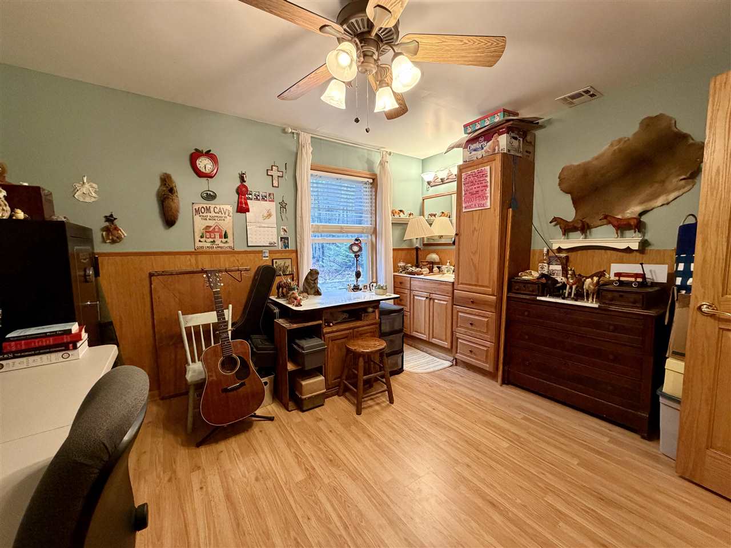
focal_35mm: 14
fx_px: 296
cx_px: 366
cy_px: 274
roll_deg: +0.9
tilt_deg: -6.0
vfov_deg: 85.6
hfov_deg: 102.1
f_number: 2.2
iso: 500
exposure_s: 1/60
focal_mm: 2.22
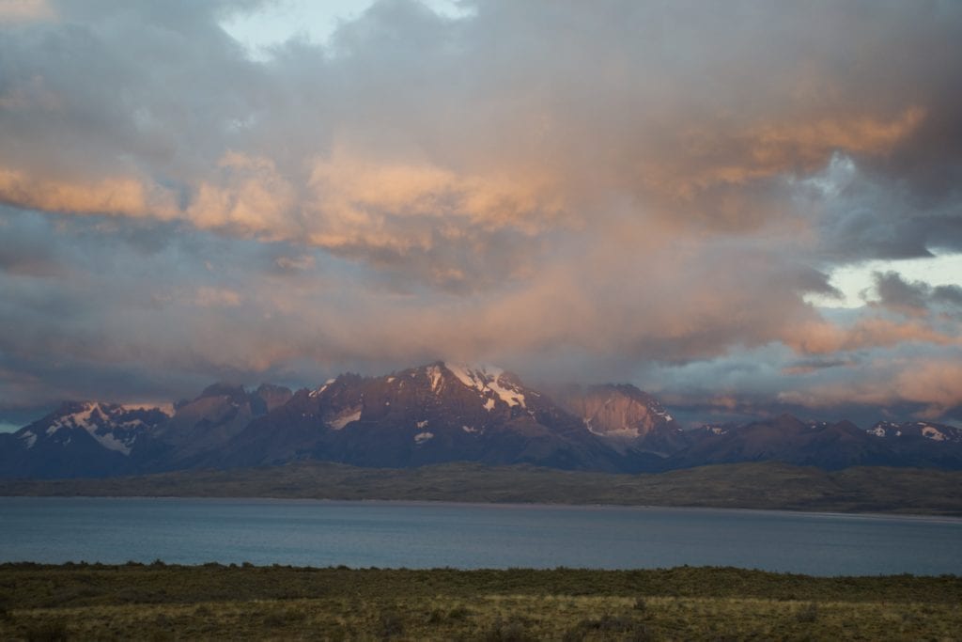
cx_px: 481
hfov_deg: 33.4
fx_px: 1603
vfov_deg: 22.6
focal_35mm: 60
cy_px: 321
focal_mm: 40
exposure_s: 1/125
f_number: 5.6
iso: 400
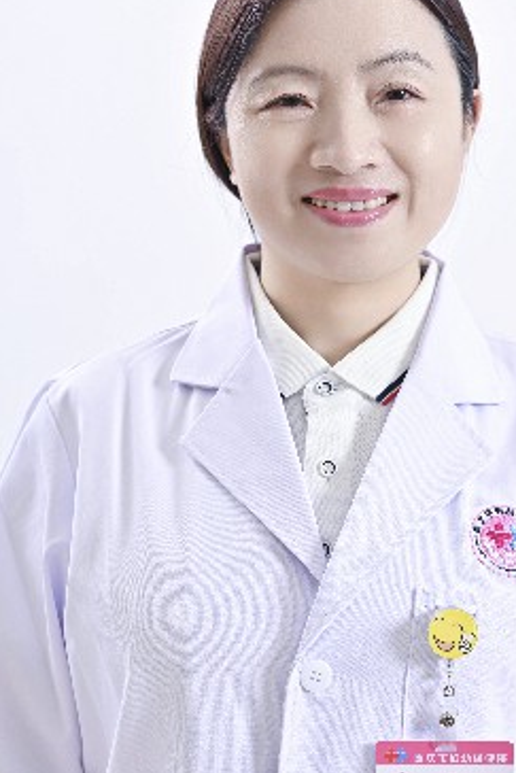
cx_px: 338
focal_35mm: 112
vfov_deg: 18.2
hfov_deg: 12.2
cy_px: 346
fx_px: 2406
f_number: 5
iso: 250
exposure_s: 1/160
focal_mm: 85
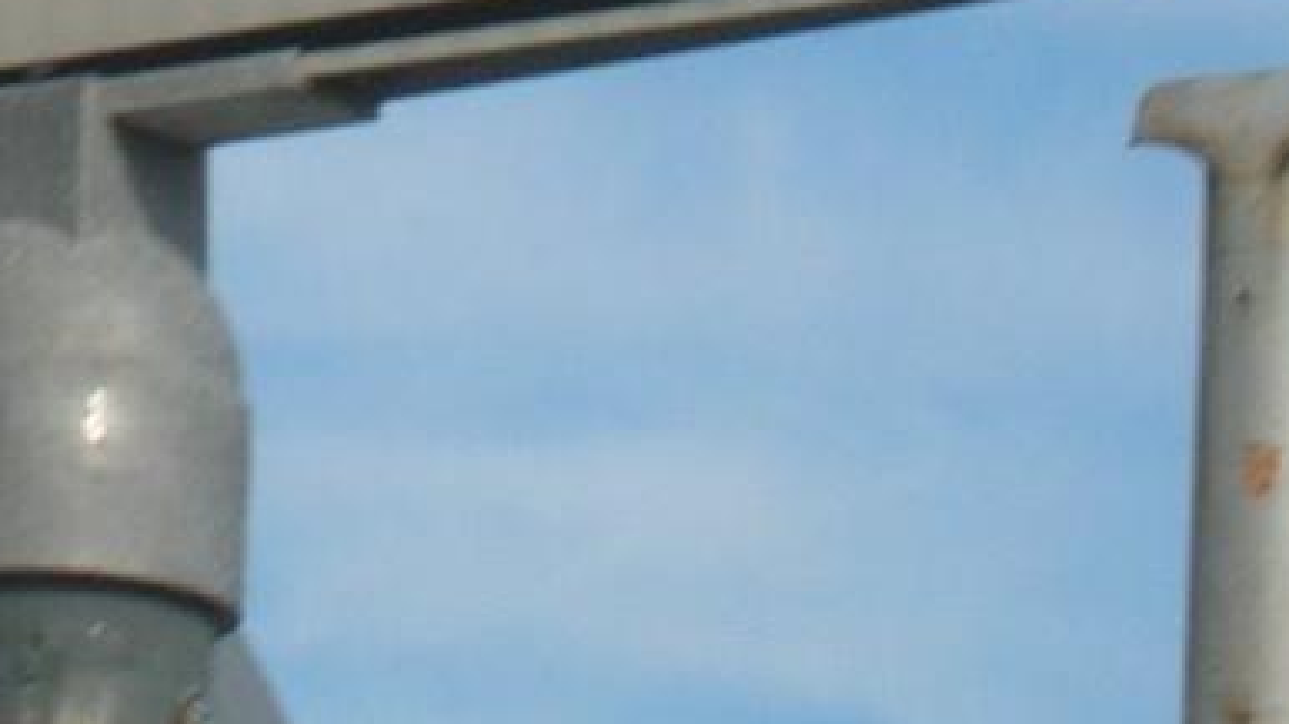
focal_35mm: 432
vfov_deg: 2.8
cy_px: -684
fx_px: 14763
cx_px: 47
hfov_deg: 5.0
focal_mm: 17.1
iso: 50
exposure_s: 1/140
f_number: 8.2
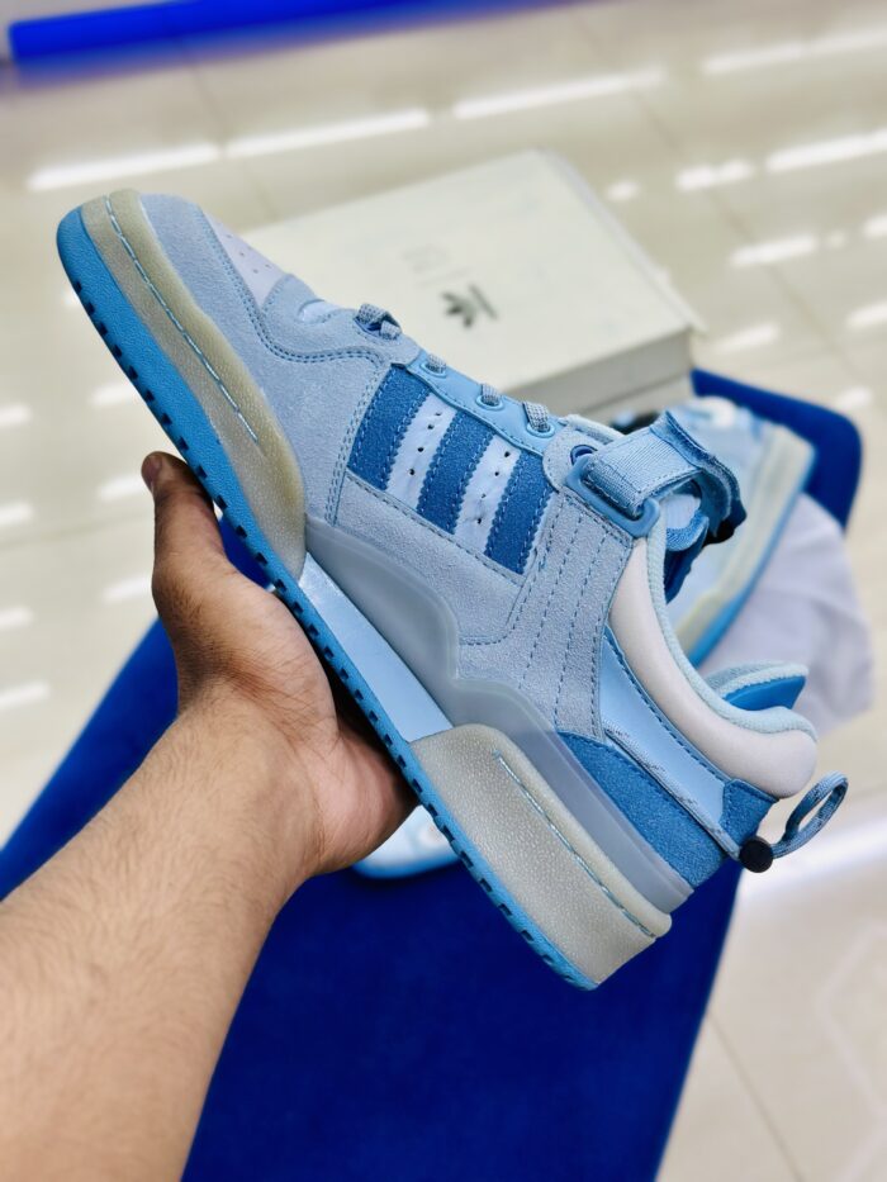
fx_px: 1640
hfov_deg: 30.3
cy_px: 591
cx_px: 444
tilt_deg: -49.7
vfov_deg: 39.7
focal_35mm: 48
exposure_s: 1/125
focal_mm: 6.86
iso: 64
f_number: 1.78
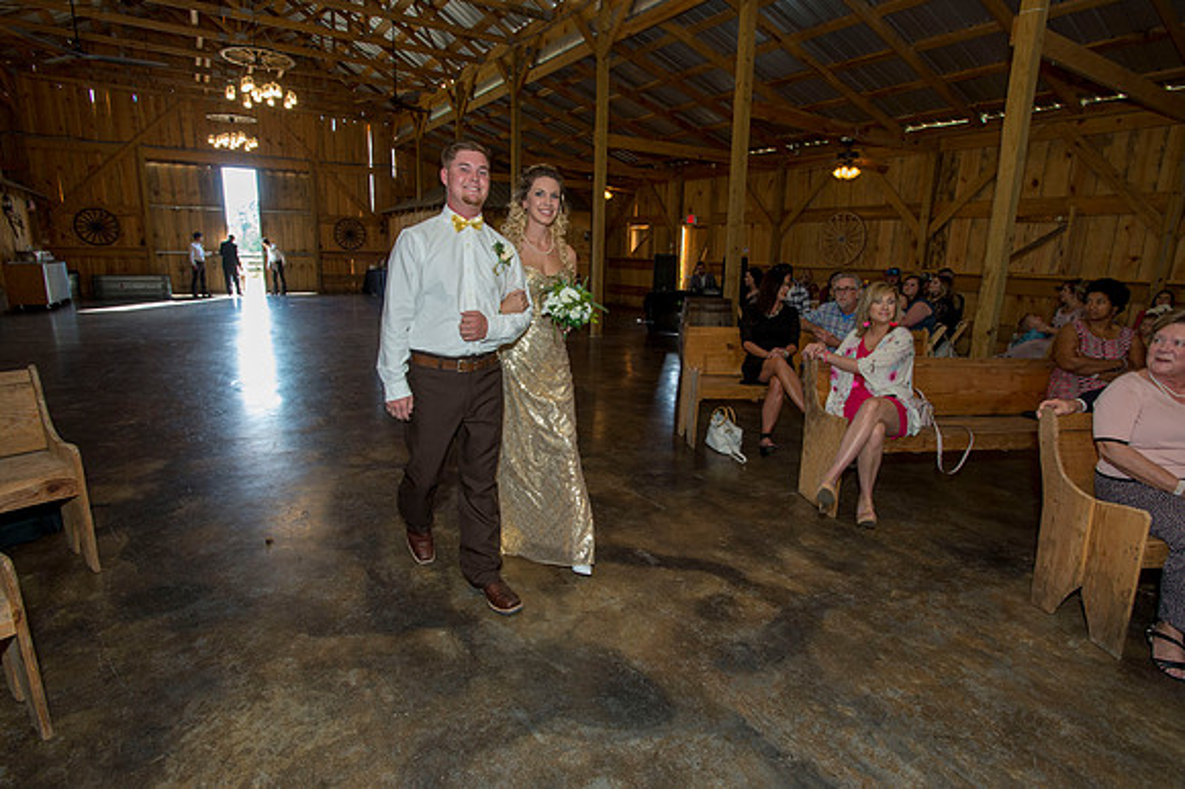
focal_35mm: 19
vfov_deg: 64.5
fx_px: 625
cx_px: 592
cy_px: 394
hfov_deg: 86.9
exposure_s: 1/125
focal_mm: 19
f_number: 6.3
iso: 1600
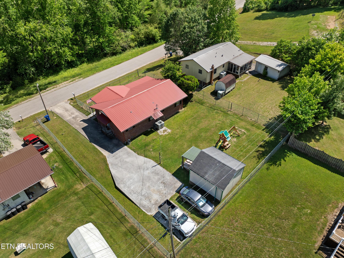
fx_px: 238
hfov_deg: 71.6
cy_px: 129
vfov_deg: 56.8
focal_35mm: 24
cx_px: 172
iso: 120
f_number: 2.8
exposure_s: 1/60
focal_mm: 12.29
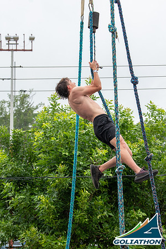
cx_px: 83
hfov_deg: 10.2
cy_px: 124
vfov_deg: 15.2
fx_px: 934
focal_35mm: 135
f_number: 5.6
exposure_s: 1/800
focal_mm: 90
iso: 500
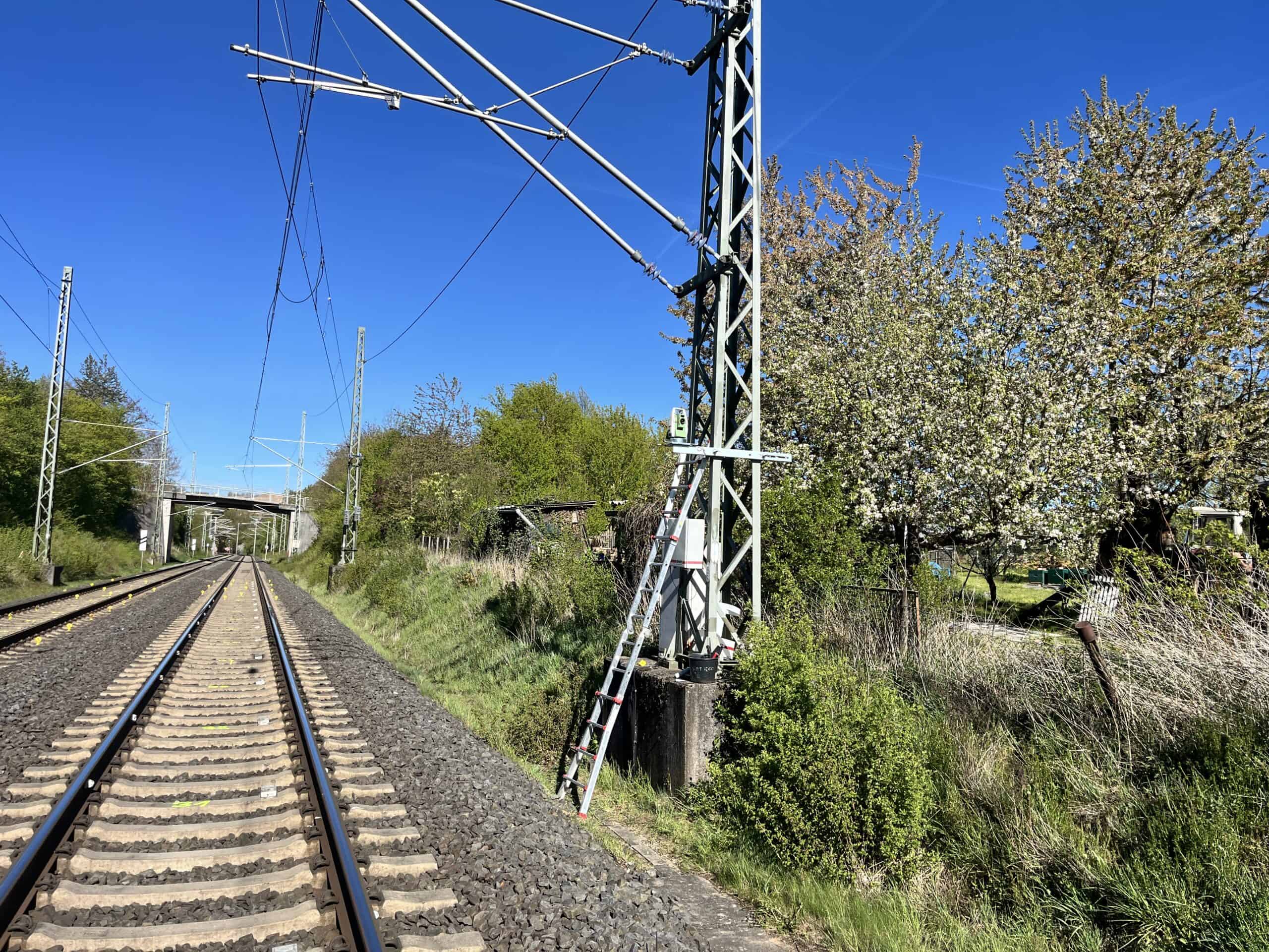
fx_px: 953
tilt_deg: +4.9
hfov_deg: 67.3
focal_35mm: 26
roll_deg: -1.4
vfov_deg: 53.1
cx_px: 634
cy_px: 476
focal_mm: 5.1
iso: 50
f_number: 1.6
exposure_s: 1/2967
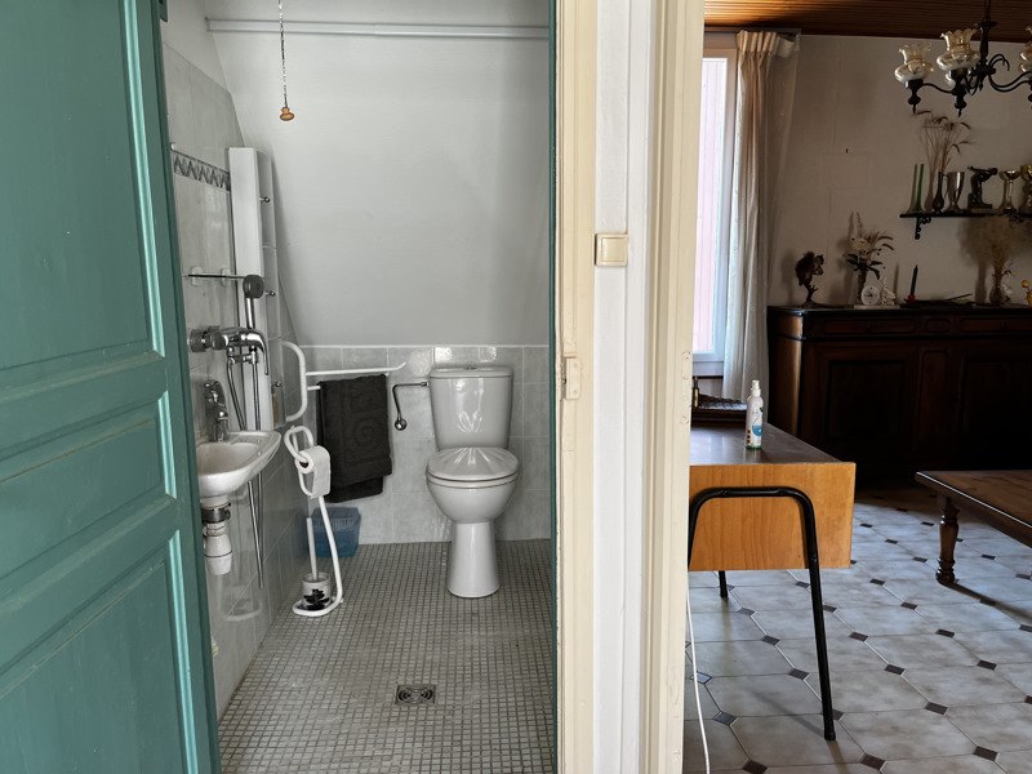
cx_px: 516
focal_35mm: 26
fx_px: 775
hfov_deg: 67.3
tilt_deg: -9.1
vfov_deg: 53.1
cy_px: 387
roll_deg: +0.5
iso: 125
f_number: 1.6
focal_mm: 5.1
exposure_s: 1/121
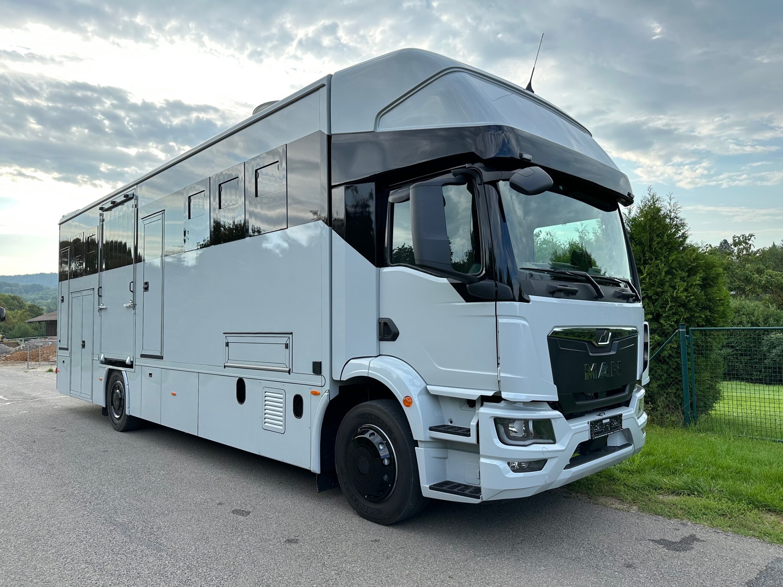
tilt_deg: +0.3
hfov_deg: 71.6
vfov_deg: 56.8
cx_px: 392
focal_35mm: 24
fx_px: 543
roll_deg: +2.2
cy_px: 294
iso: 80
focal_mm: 6.86
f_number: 1.78
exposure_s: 1/1321
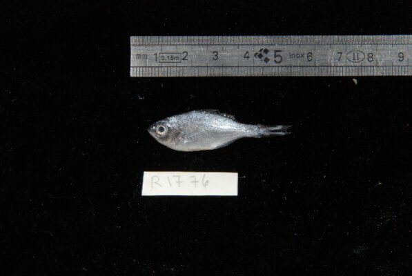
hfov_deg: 16.0
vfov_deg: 10.8
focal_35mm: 128
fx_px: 1461
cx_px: 206
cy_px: 138
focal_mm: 85
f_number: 22
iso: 200
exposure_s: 1/60
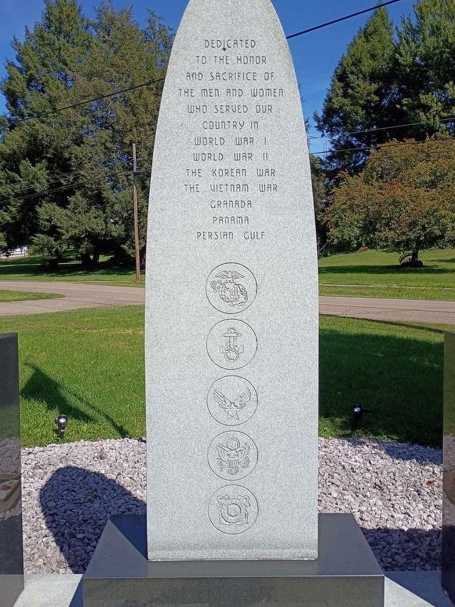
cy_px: 294
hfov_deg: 46.8
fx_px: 526
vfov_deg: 59.9
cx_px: 224
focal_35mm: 30
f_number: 1.8
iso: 100
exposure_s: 1/1307
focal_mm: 4.27
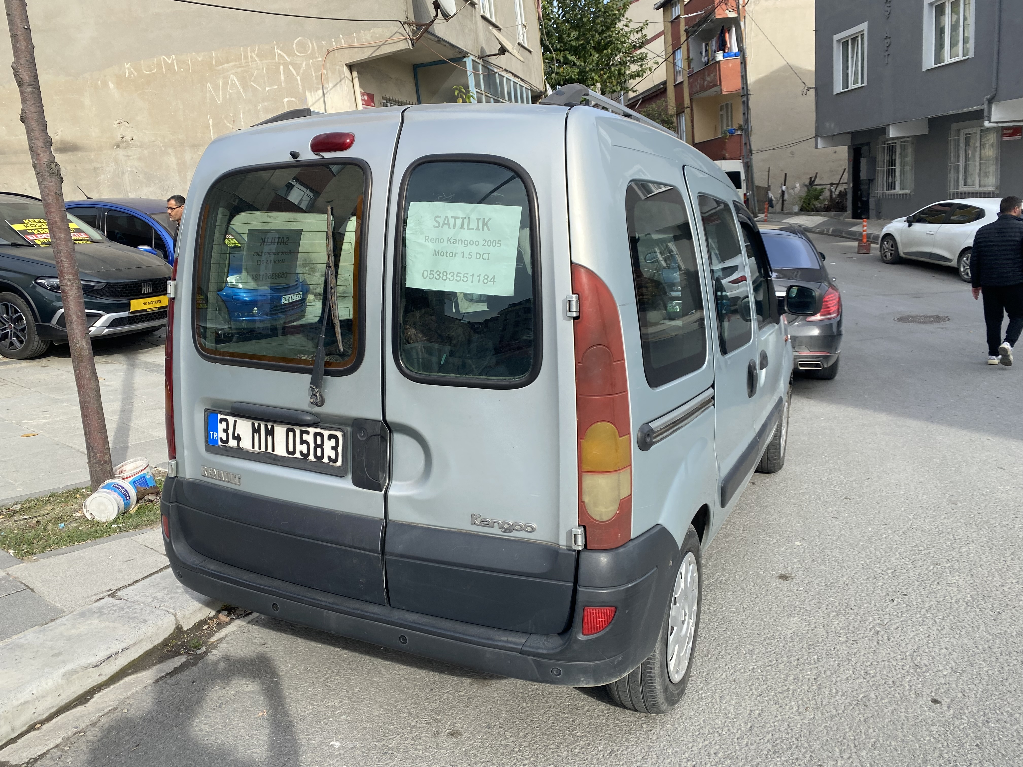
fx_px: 768
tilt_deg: -12.7
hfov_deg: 67.3
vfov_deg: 53.1
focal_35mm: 26
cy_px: 384
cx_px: 512
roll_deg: +6.6
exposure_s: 1/1147
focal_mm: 4.25
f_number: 1.8
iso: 32
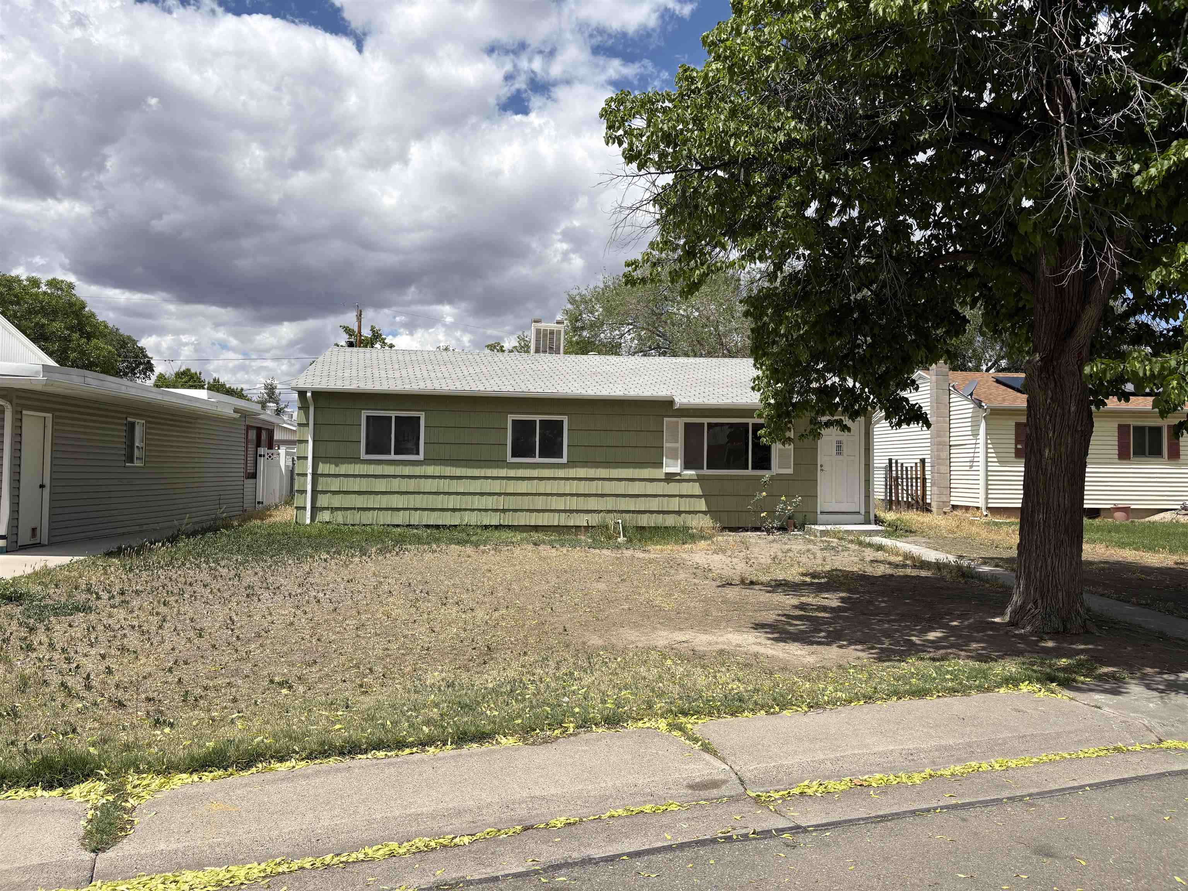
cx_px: 594
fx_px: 892
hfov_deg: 67.3
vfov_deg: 53.1
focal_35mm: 26
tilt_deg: +2.5
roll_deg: -0.9
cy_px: 446
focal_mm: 5.96
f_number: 1.6
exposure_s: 1/5348
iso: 50
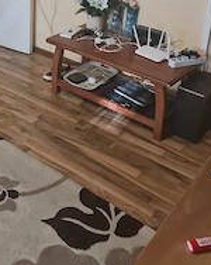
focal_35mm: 52
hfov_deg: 29.0
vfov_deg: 33.9
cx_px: 79
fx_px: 407
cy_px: 23
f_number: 1.8
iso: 640
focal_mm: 7
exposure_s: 1/33
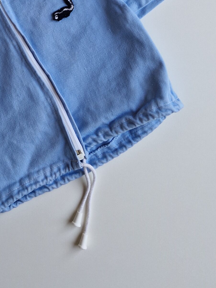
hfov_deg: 29.3
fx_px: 408
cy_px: 10
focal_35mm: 49
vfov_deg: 35.7
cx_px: 61
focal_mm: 5.4
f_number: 1.8
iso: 100
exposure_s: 1/180
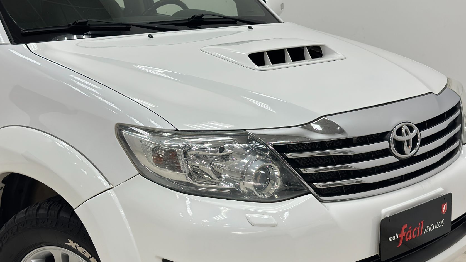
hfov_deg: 34.9
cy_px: 178
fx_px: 741
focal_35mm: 60
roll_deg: +0.4
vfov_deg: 20.0
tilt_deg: -15.9
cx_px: 227
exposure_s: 1/123
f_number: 1.78
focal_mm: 6.86
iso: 64
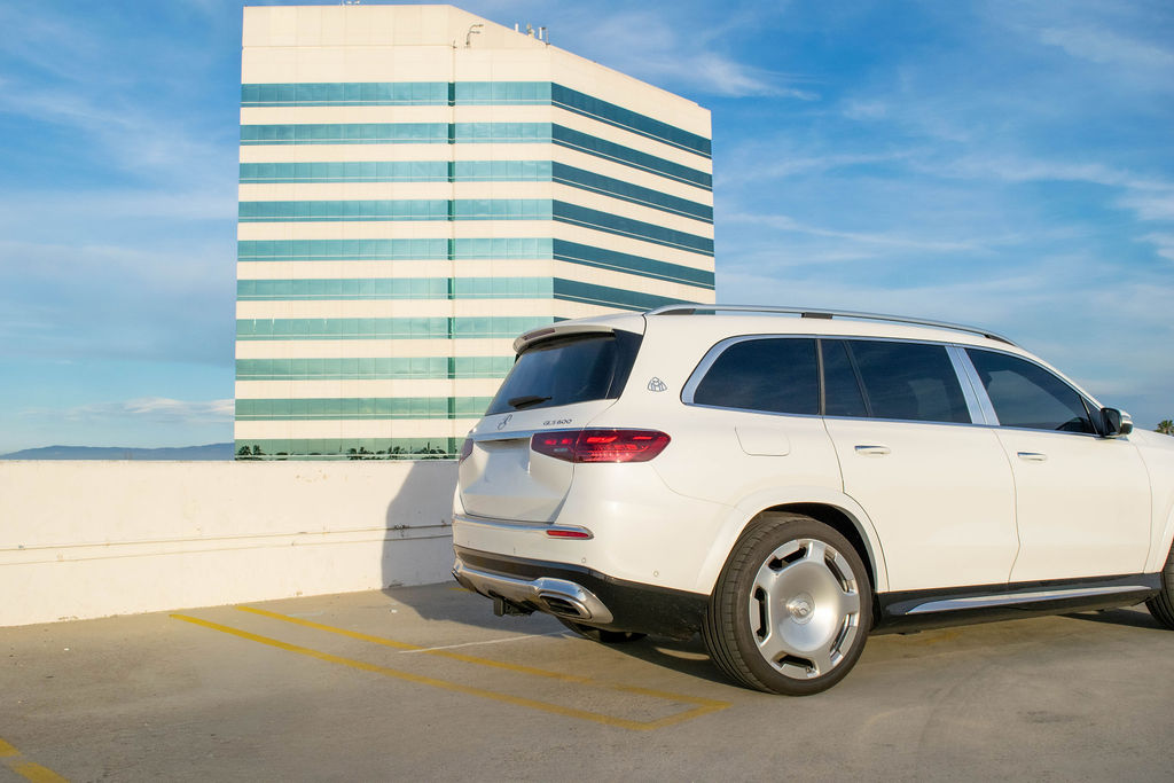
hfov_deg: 57.2
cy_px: 392
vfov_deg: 40.0
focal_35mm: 33
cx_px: 587
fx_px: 1076
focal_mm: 22
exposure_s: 1/2000
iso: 400
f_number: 7.1
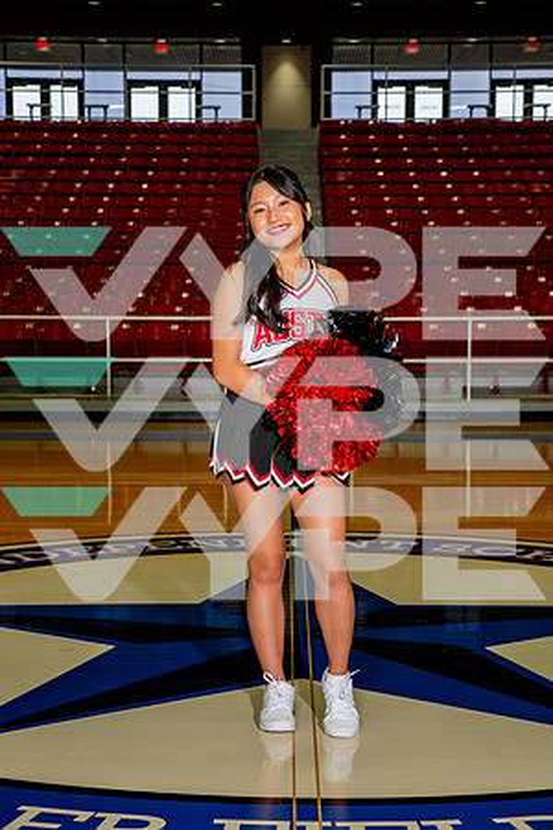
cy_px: 415
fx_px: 1613
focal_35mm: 70
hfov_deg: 19.5
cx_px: 276
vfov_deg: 28.8
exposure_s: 1/320
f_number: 7.1
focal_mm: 70
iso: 800
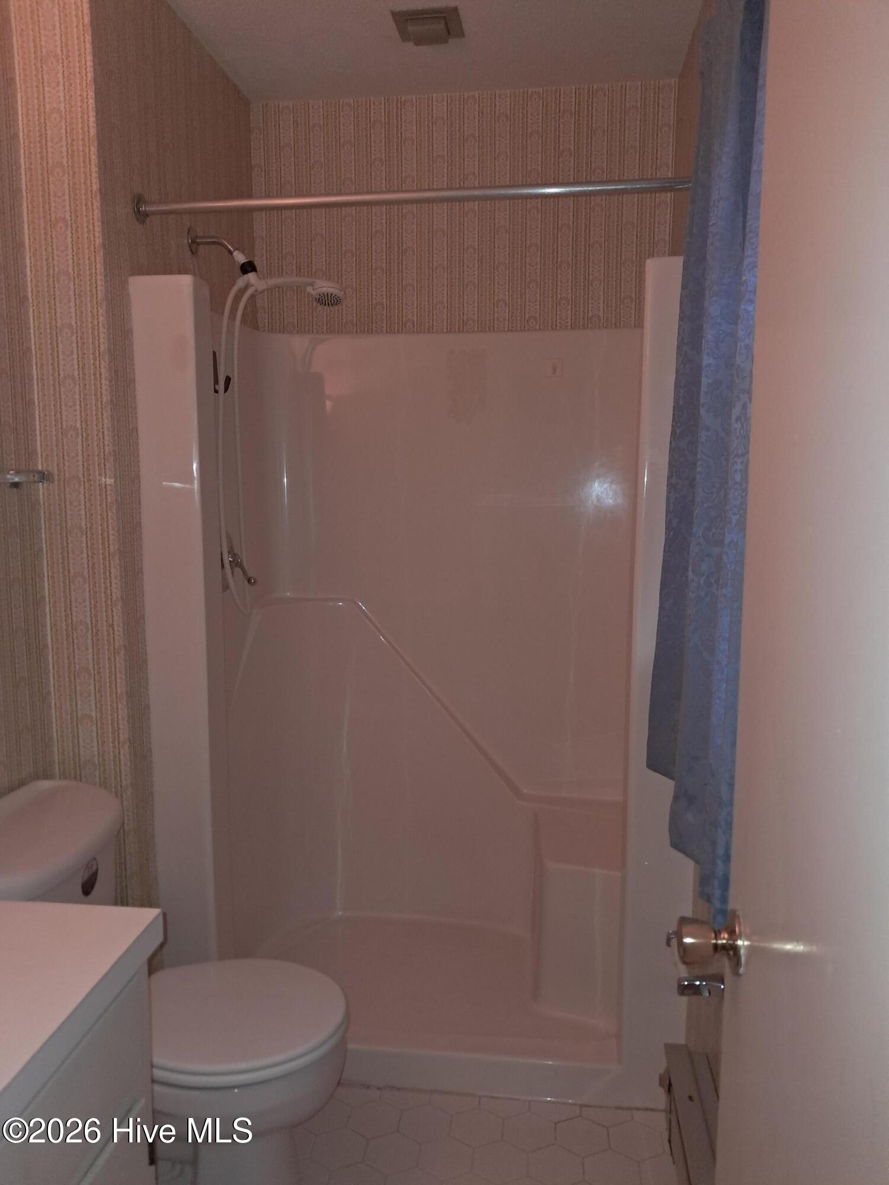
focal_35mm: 27
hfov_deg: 51.4
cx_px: 444
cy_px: 592
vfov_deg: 65.3
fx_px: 925
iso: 250
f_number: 1.8
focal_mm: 4
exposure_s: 1/50
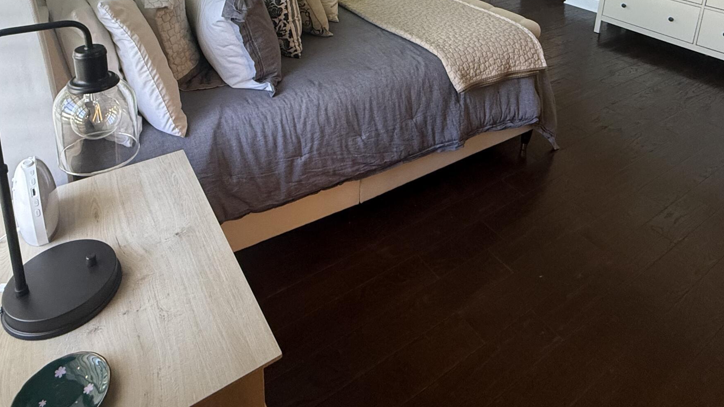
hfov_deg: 71.9
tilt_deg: -16.5
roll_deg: -1.3
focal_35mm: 26
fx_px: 499
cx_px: 375
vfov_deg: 38.7
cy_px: -10
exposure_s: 1/60
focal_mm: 2.22
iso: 400
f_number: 2.2
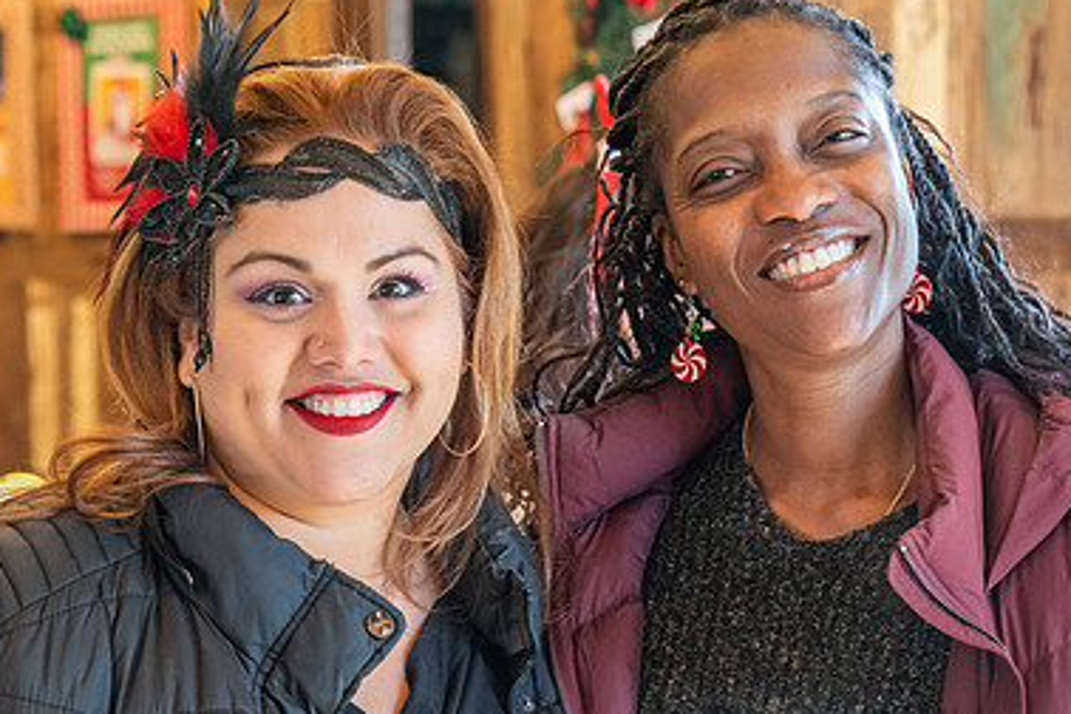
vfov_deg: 12.0
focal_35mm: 114
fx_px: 3391
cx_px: 549
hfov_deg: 17.9
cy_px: 576
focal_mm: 56
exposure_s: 1/125
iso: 4000
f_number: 4.5
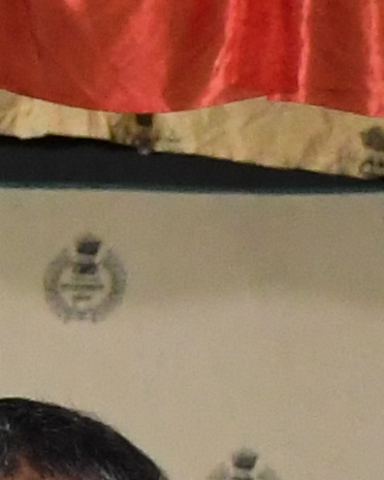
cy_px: 1236
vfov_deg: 4.9
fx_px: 5427
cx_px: -533
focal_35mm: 382
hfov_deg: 4.0
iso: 3200
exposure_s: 1/125
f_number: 6.3
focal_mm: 23
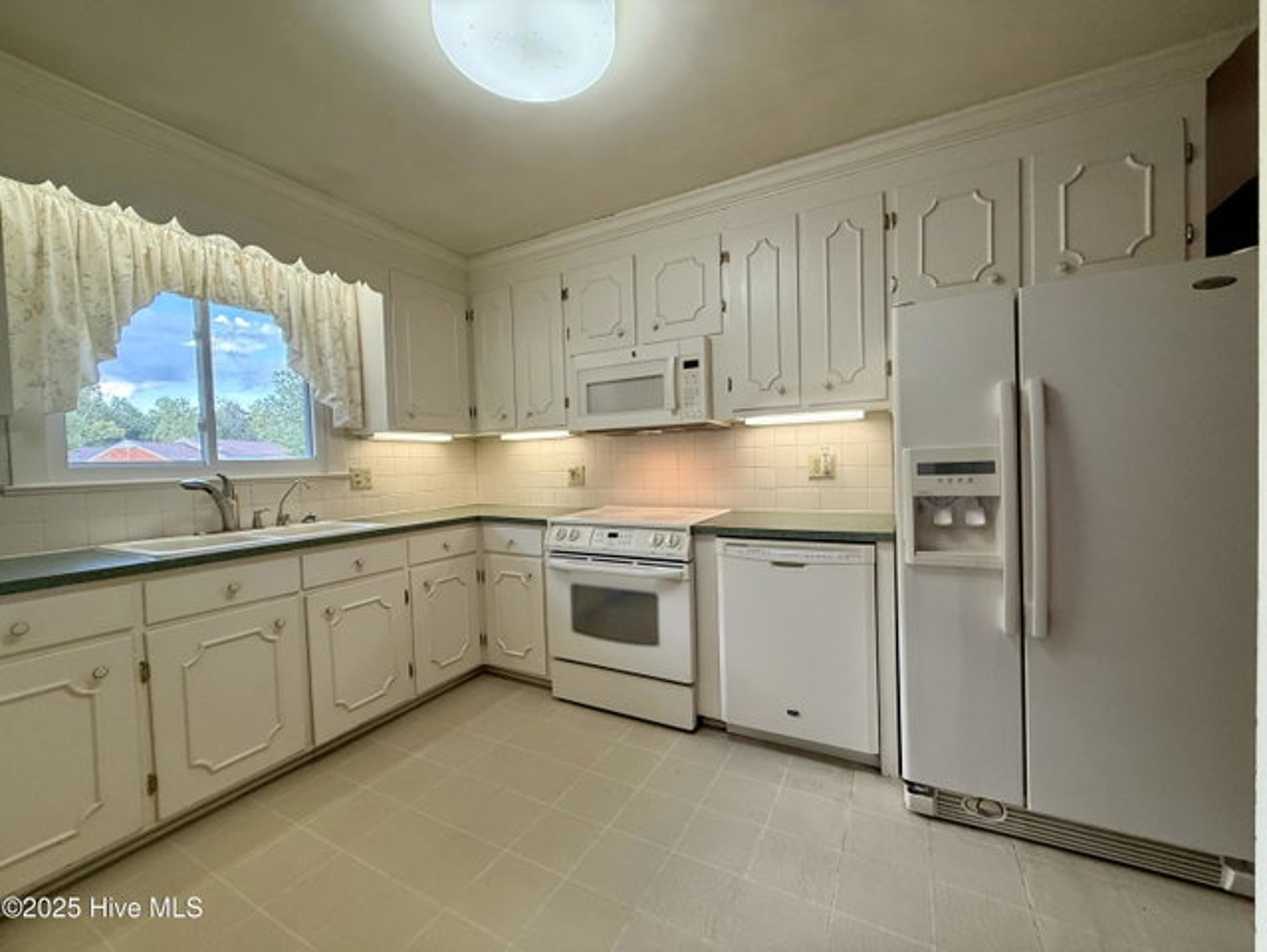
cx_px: 634
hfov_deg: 102.0
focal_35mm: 14
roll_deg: +1.6
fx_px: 513
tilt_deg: -1.0
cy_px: 476
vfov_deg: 85.7
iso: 250
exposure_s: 1/120
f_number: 2.2
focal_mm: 2.22
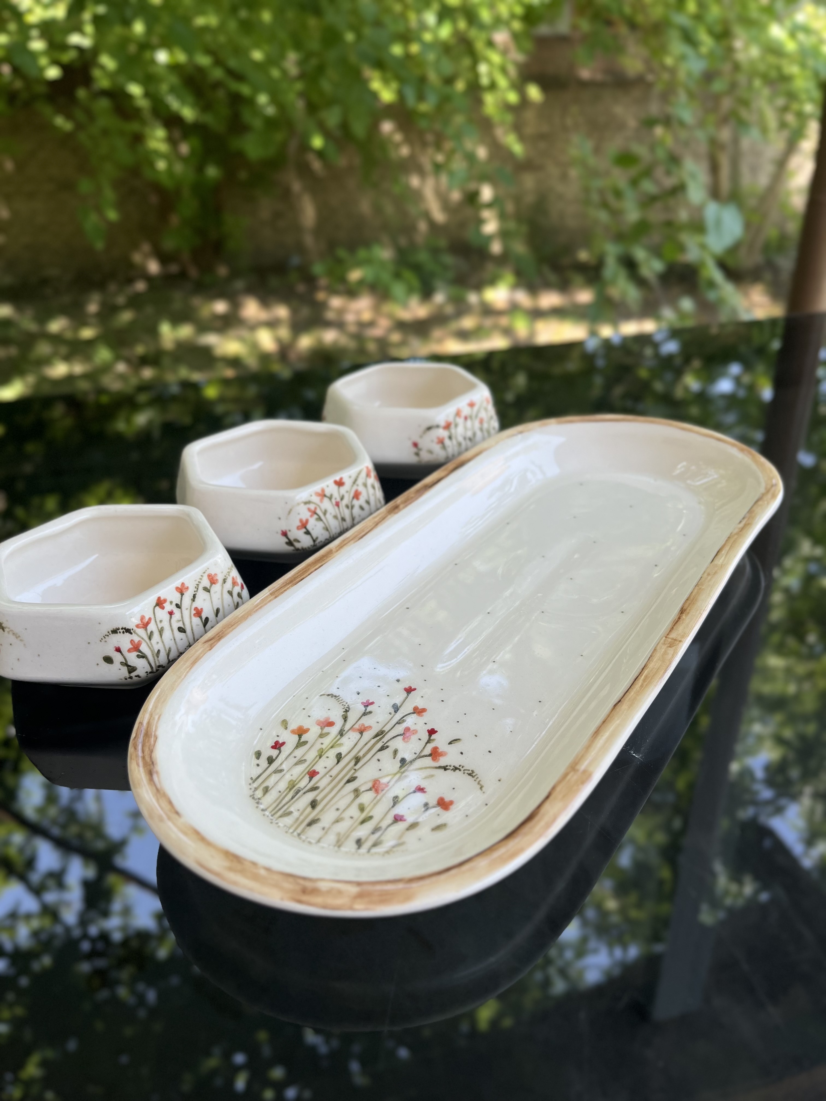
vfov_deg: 67.3
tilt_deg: -29.0
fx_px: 827
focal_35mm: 26
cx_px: 413
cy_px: 550
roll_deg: +2.5
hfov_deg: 53.1
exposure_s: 1/751
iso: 50
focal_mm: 5.1
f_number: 1.6
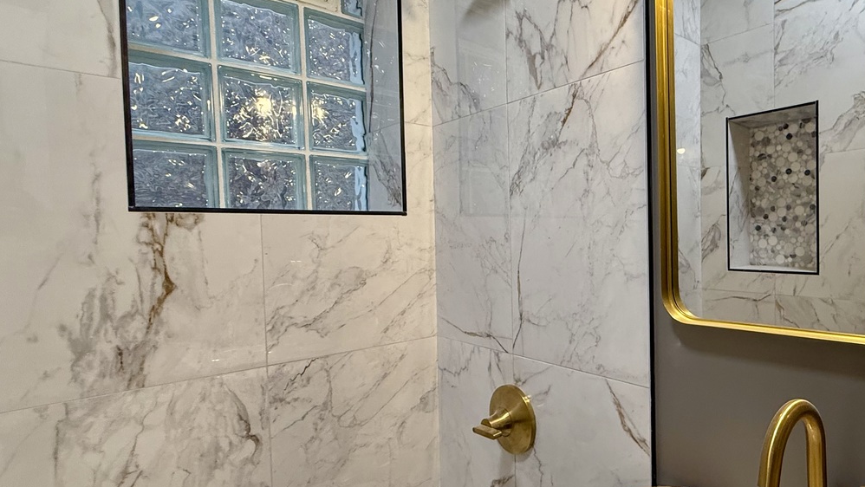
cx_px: 582
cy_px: 253
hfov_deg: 78.4
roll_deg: +1.3
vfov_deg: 51.5
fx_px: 505
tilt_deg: -2.2
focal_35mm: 22
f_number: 2.2
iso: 250
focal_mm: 2.22
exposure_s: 1/60
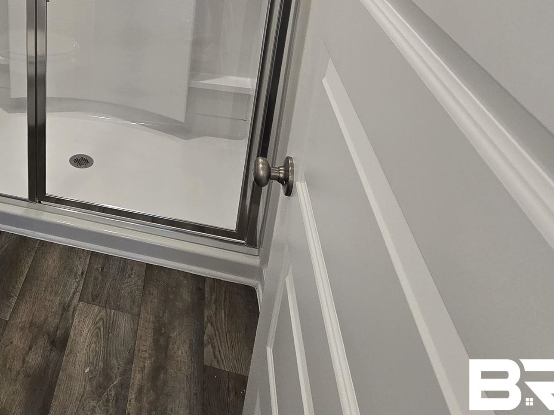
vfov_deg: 40.3
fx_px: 496
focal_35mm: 31
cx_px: 24
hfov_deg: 49.6
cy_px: 8
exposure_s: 1/60
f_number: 2.2
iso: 125
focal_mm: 2.2
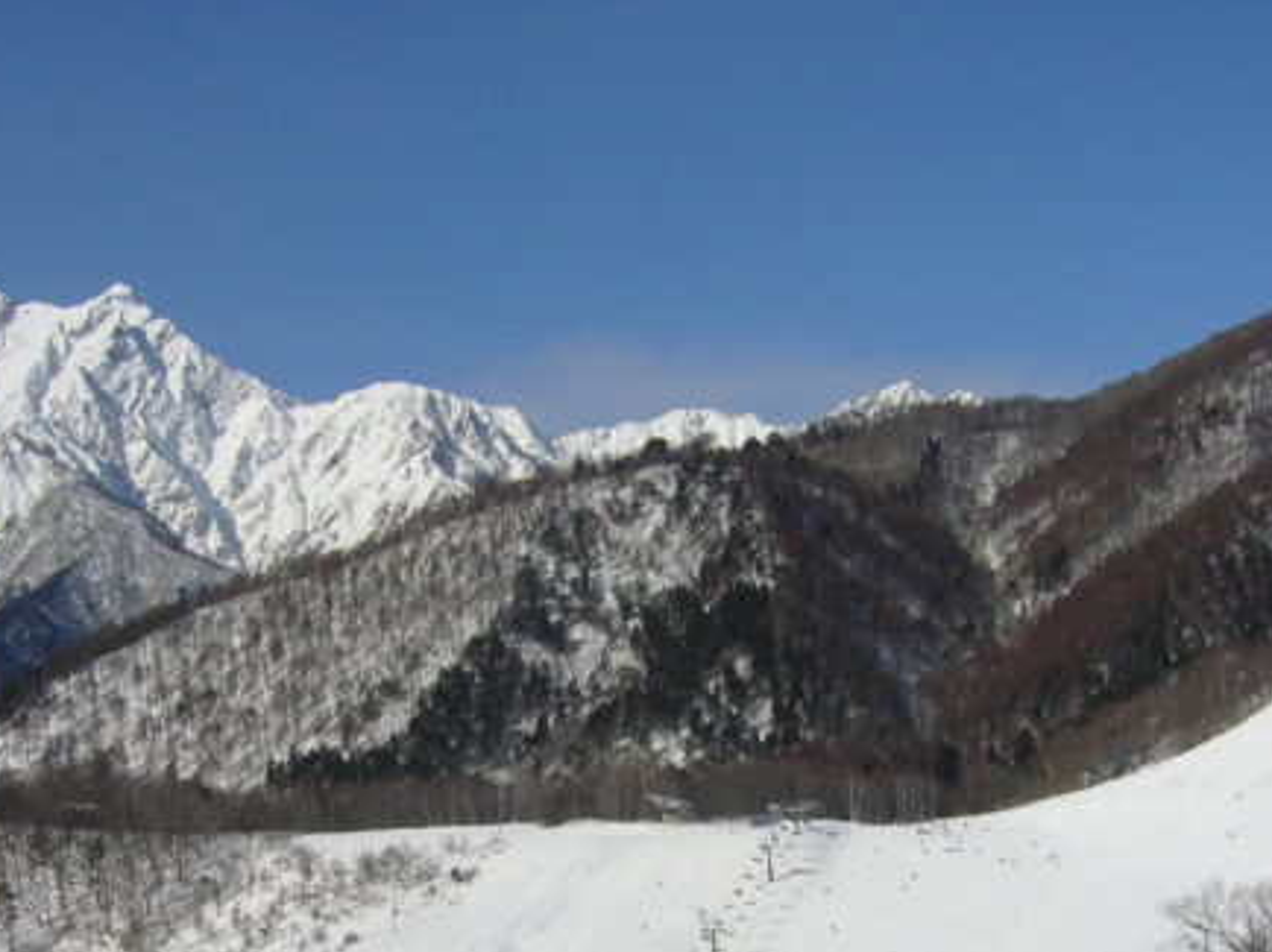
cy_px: 788
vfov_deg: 23.2
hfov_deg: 31.2
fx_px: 2277
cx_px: 569
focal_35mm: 62
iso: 80
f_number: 5.6
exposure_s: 1/1600
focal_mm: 5.8
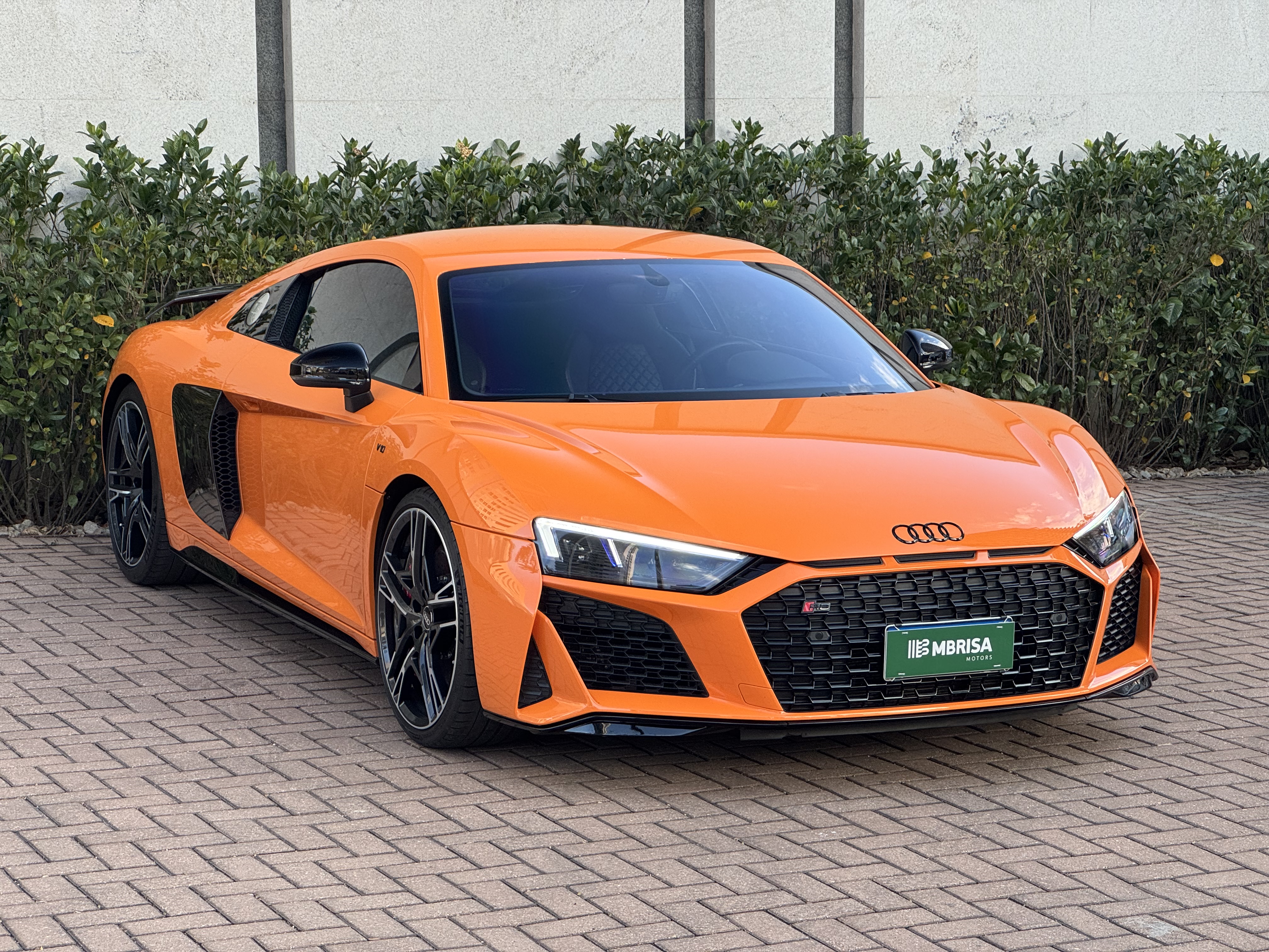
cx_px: 634
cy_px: 476
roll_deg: +0.8
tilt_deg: -7.7
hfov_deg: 25.3
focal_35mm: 77
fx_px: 2823
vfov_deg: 19.1
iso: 80
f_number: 2.8
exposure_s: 1/99
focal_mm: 9
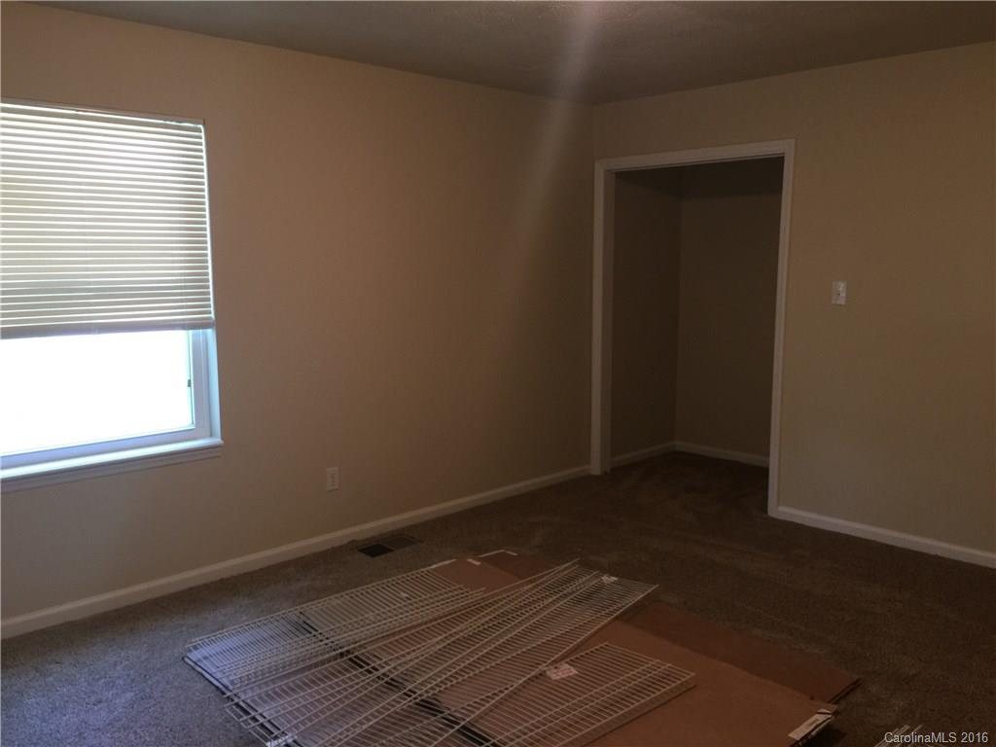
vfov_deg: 48.2
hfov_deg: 61.7
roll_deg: -0.6
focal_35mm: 29
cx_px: 498
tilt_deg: -7.9
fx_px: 834
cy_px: 374
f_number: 2.2
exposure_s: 1/15
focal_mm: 4.15
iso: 80
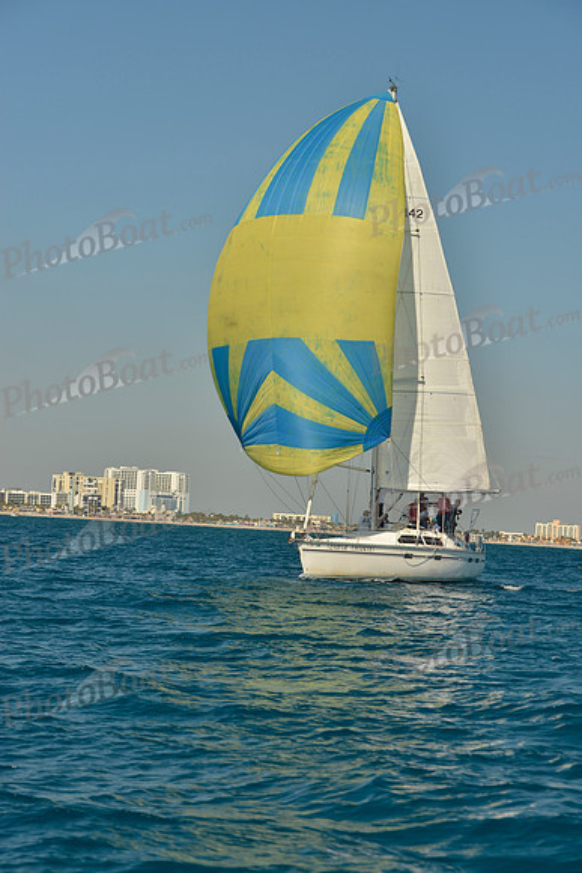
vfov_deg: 20.4
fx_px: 2423
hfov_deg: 13.7
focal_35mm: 100
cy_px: 436
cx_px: 291
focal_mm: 100
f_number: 8
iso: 200
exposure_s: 1/500
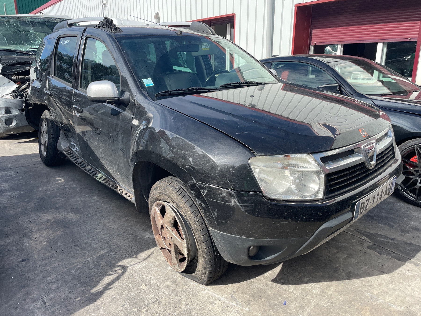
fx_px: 316
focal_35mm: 26
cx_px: 210
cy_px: 158
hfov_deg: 67.3
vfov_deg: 53.1
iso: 32
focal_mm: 4.2
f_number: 1.6
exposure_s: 1/1715
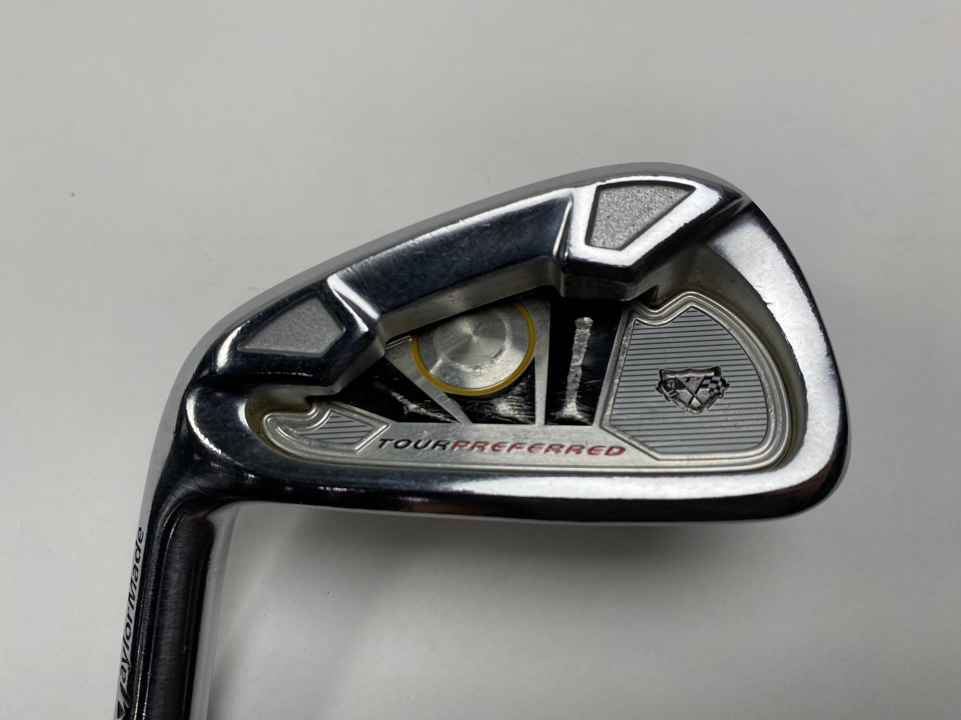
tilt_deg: -73.1
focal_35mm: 25
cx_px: 480
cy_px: 360
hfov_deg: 69.4
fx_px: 694
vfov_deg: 54.9
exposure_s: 1/439
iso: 32
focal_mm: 4.25
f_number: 1.8
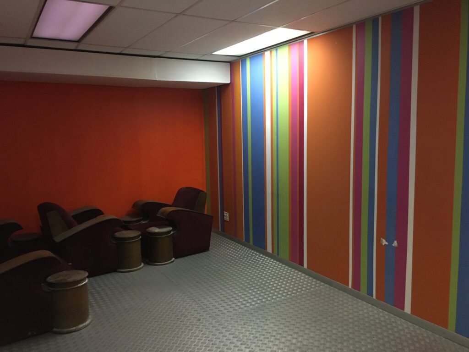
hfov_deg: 61.7
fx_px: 393
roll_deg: +0.9
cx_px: 234
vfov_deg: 48.2
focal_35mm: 29
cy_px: 176
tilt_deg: -6.0
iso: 200
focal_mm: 4.15
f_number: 2.2
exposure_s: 1/17
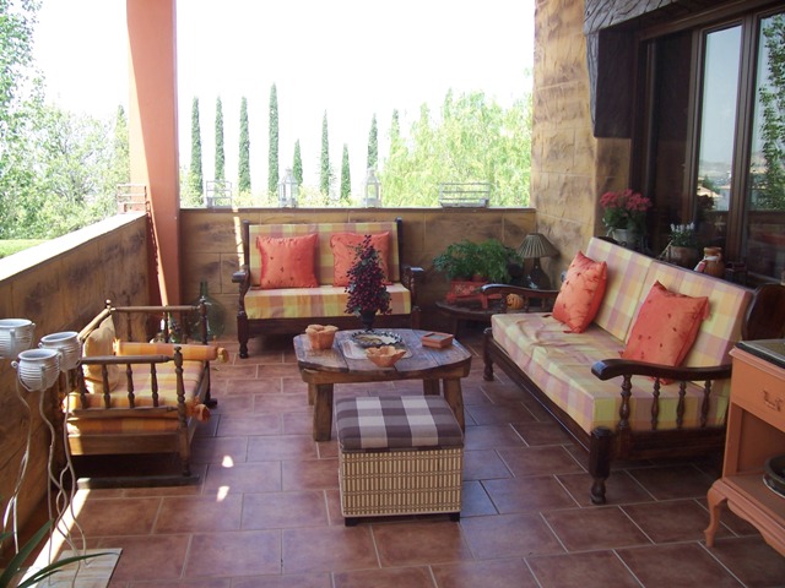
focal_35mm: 34
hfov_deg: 54.0
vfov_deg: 41.8
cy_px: 294
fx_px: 771
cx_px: 392
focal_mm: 5.6
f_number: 2.7
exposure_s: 1/250
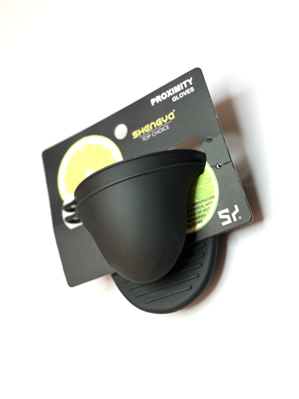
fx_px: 553
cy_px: 200
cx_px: 150
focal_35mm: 48
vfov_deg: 39.7
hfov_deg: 30.3
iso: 125
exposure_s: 1/100
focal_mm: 6.86
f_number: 1.78
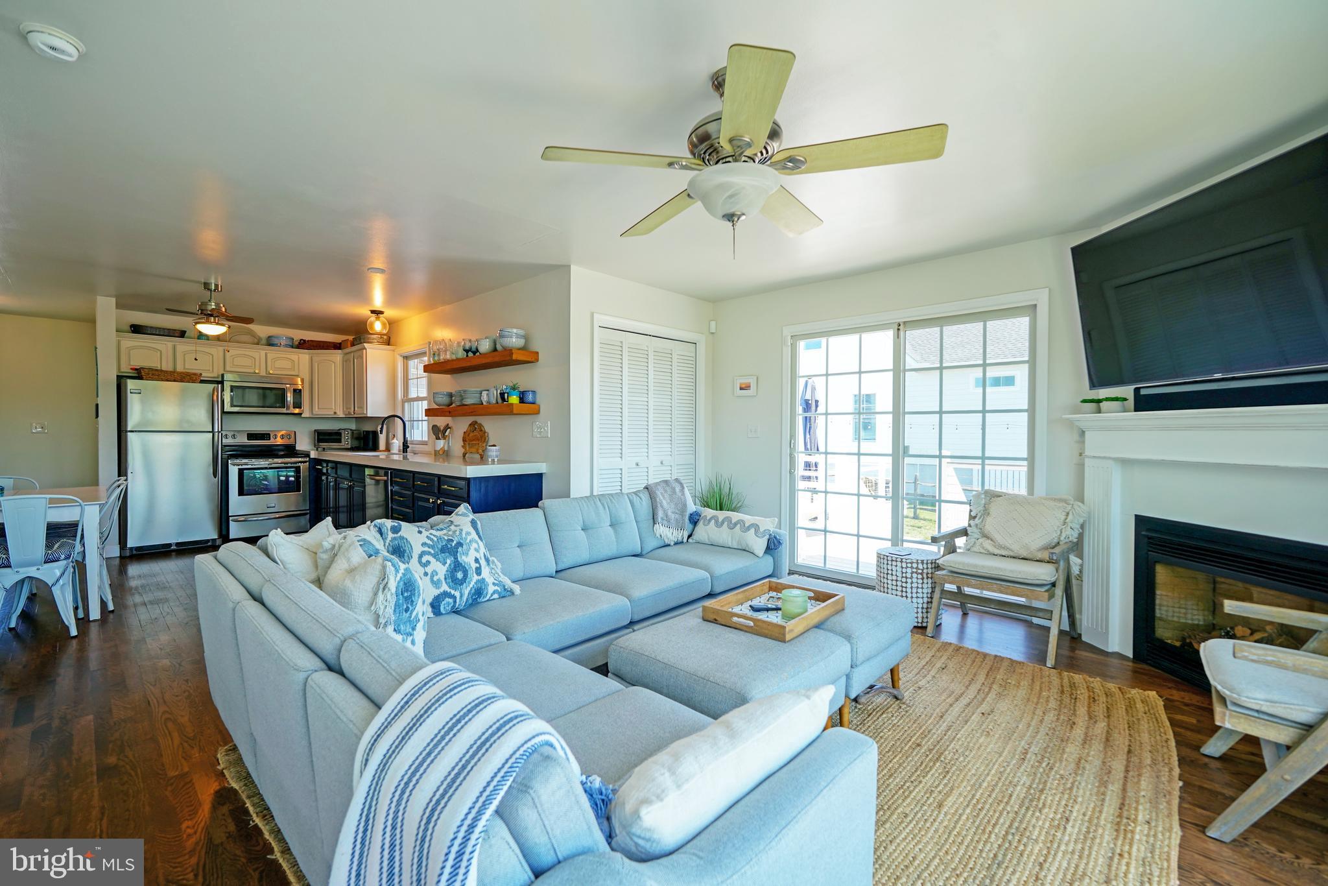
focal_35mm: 15
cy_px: 443
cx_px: 664
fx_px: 553
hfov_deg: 100.4
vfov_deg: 77.3
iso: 100
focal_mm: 10
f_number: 4
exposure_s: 1/60
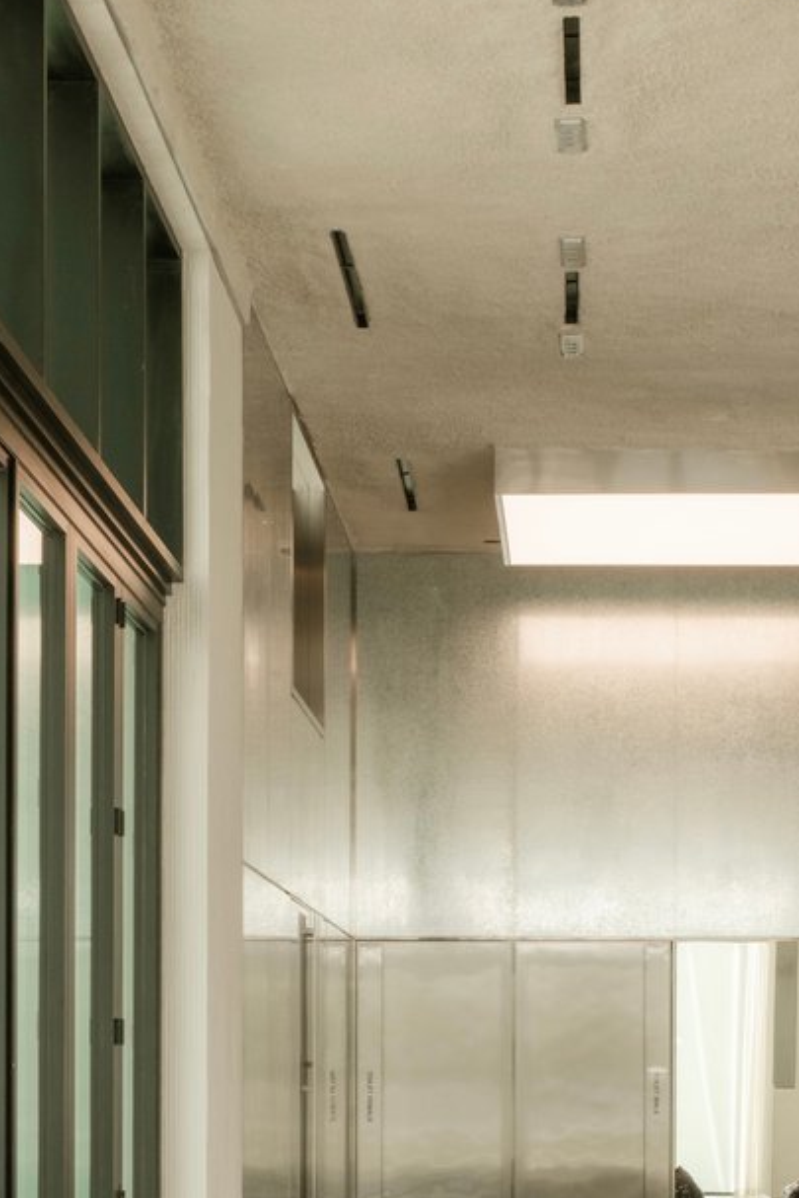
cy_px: 1095
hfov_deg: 16.8
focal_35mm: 81
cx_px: 560
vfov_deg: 24.3
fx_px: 2695
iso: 400
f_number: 11
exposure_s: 1/50
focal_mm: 27.5
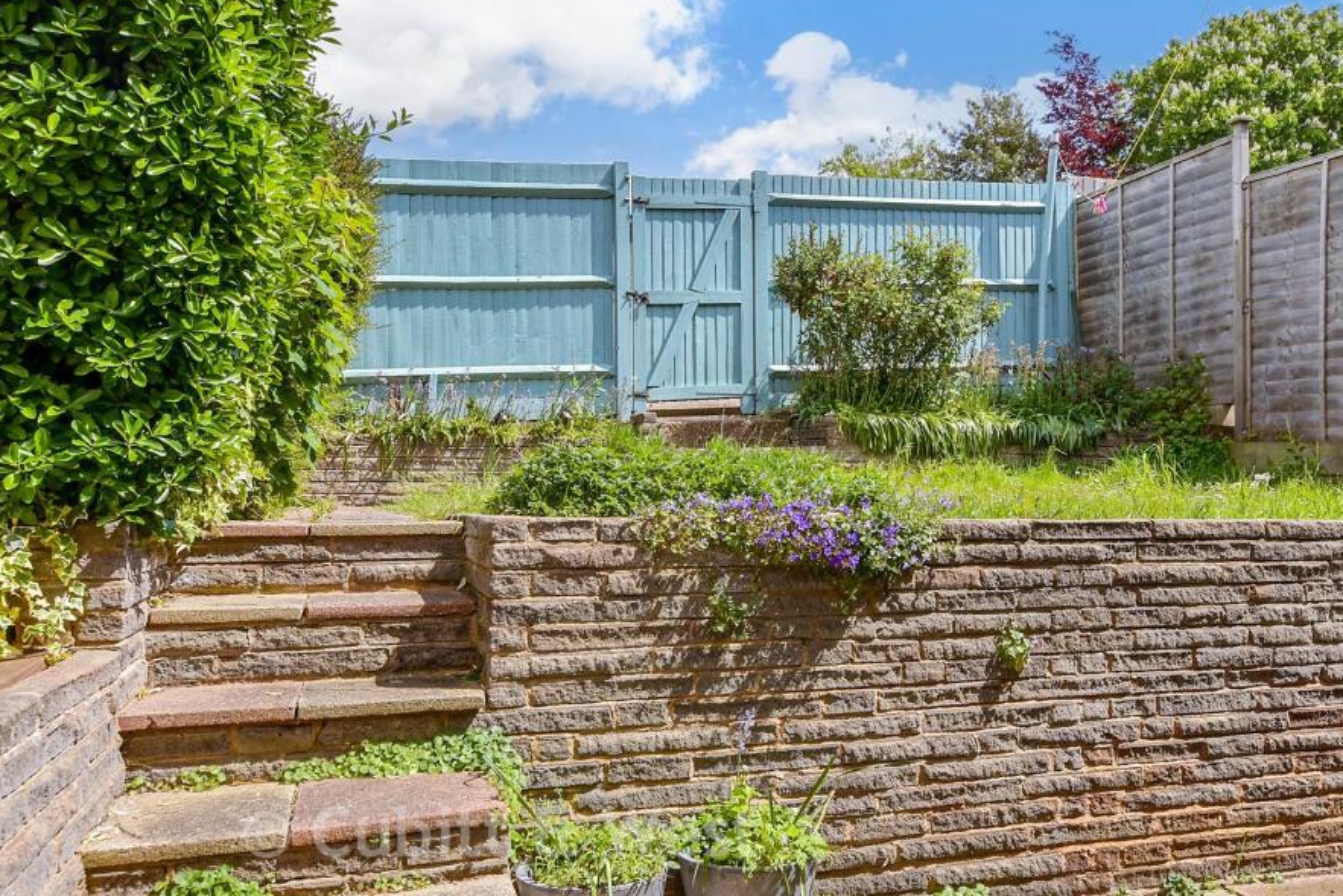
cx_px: 748
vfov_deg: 45.0
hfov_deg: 63.5
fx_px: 1082
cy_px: 477
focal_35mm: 29
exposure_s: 1/400
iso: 200
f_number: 8
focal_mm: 17
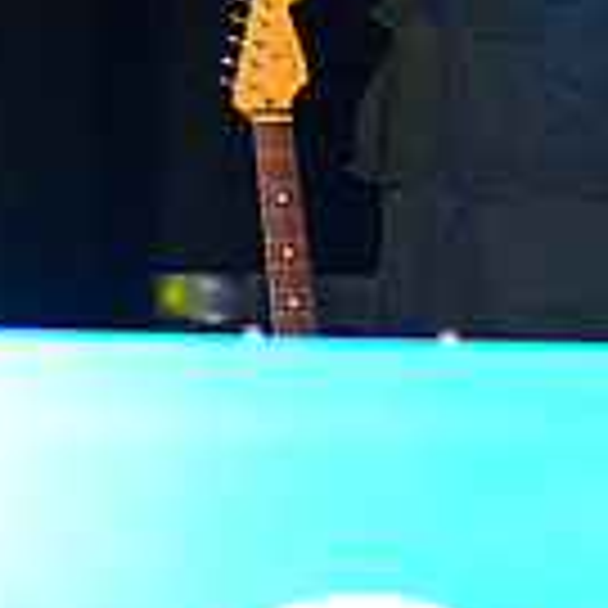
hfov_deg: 4.6
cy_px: -468
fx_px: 7631
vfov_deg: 4.5
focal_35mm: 384
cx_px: 624
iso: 2500
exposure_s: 1/250
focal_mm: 105
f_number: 4
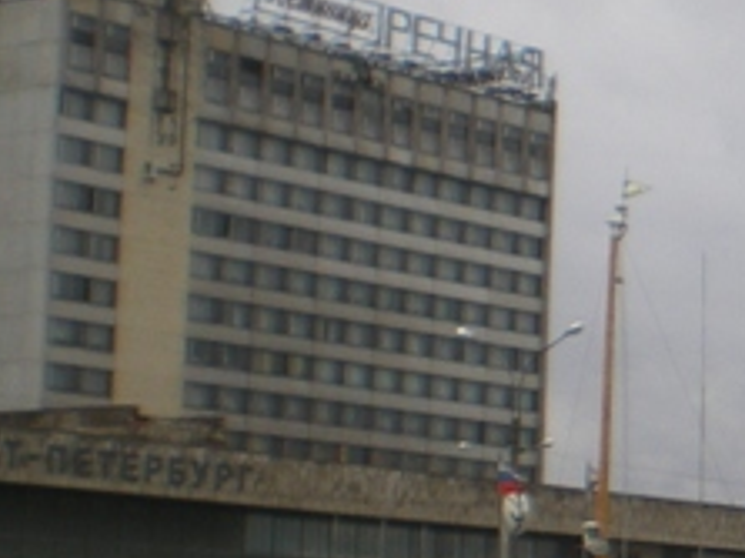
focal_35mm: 145
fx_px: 3119
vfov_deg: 10.2
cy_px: 464
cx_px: 1380
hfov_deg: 12.4
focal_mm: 6.3
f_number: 4.6
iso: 64
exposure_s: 1/160
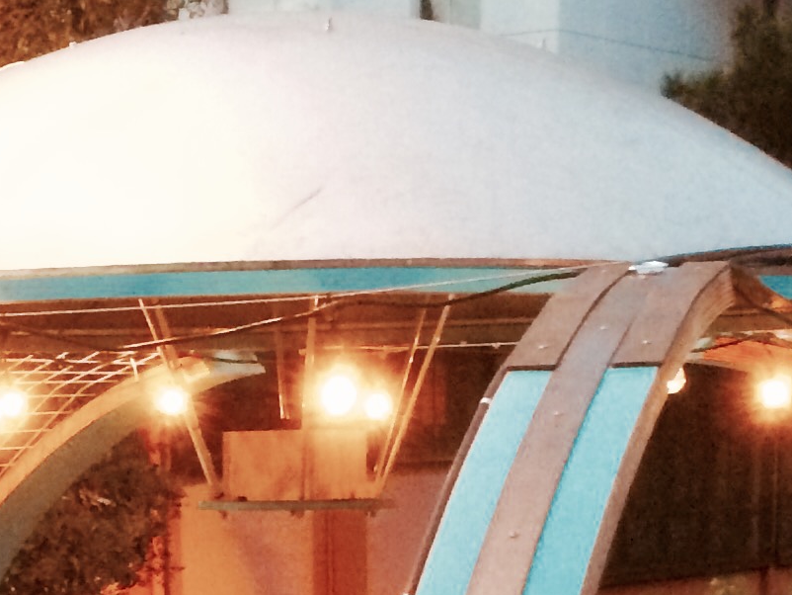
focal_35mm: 118
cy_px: 1114
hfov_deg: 16.7
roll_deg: +1.0
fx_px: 2701
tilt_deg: -13.6
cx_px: 277
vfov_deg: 11.5
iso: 320
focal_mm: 4.15
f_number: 2.2
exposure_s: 1/15
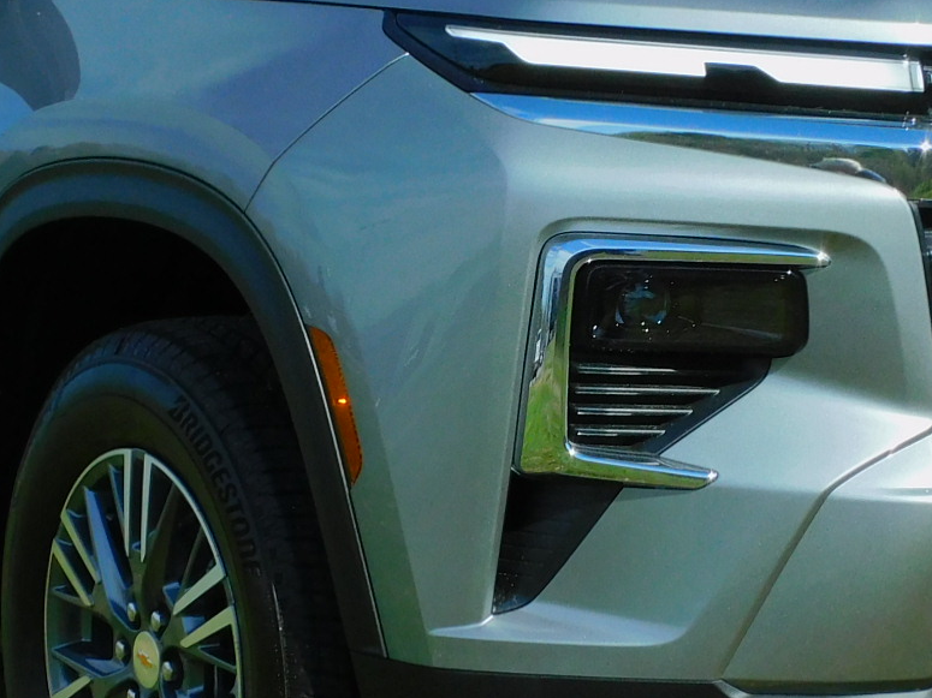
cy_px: 315
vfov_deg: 16.8
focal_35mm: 88
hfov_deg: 22.2
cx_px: 576
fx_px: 2369
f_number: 4
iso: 125
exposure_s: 1/1600
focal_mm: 5.4
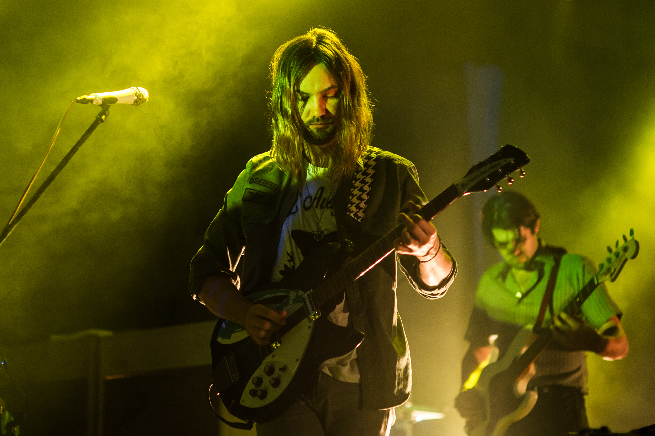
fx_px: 1545
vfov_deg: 16.1
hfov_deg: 23.9
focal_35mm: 85
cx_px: 328
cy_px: 218
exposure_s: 1/250
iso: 800
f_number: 2
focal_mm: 85
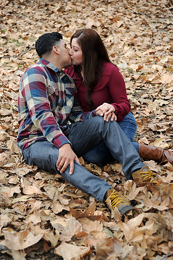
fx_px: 614
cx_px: 86
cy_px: 130
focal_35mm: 85
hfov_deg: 16.0
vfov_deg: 23.9
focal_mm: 85
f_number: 4.5
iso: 320
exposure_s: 1/100
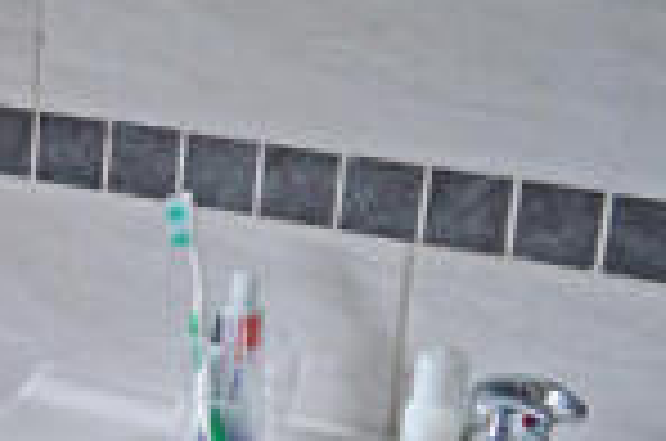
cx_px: -738
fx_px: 2215
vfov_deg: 11.3
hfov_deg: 13.9
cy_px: 346
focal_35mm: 120
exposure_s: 1/125
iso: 400
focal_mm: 18
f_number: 5.6
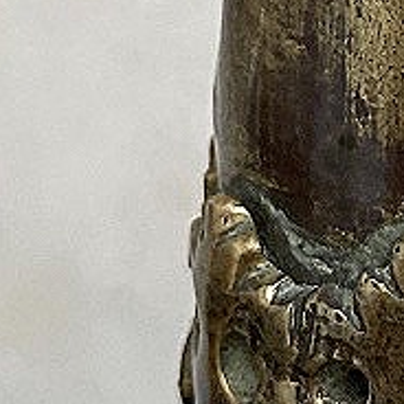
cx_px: 494
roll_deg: +0.9
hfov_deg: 11.9
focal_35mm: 144
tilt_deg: -1.6
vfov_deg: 11.3
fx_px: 1901
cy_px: -314
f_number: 1.8
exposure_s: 1/109
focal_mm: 4.25
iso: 125
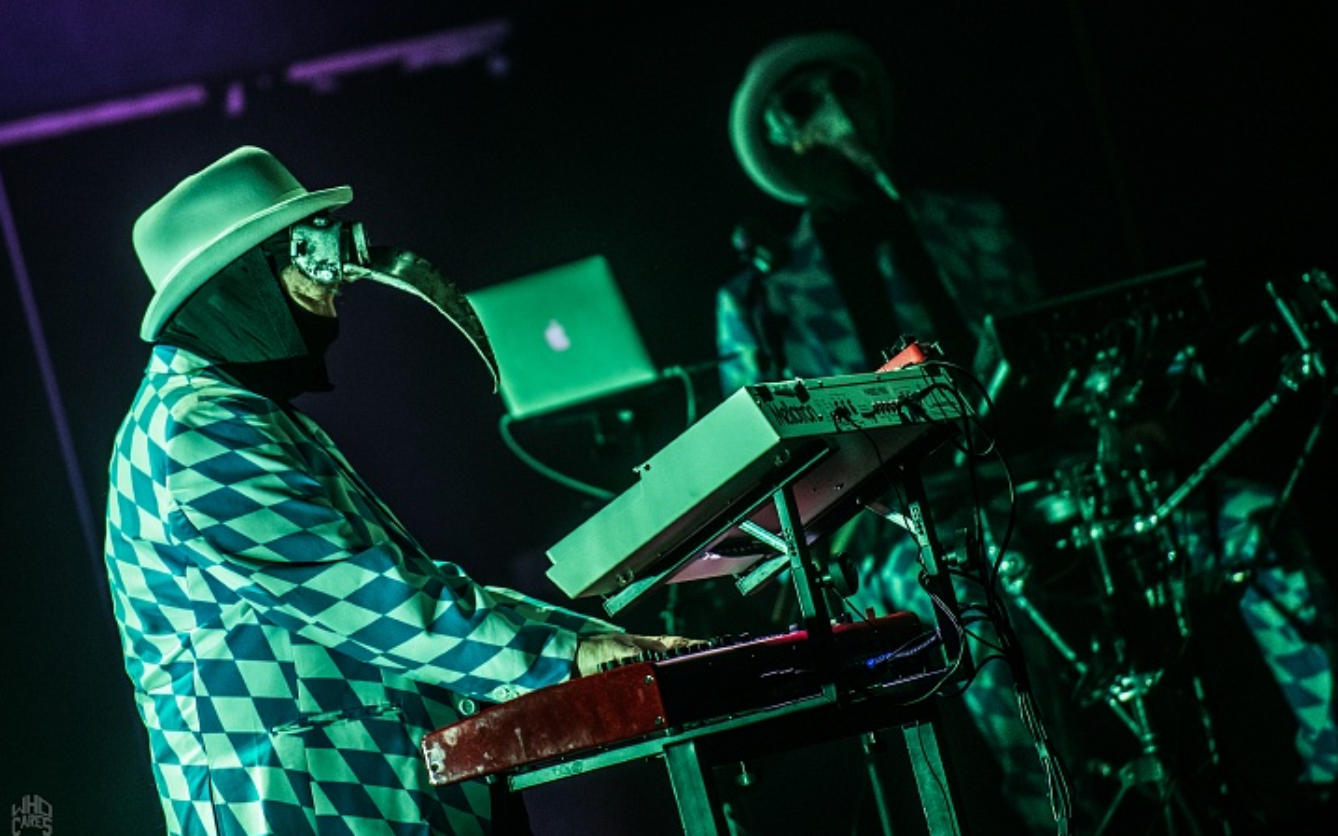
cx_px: 670
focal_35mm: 307
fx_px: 11194
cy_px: 405
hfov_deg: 6.8
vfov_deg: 4.3
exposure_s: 1/80
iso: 800
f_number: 2.8
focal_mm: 200
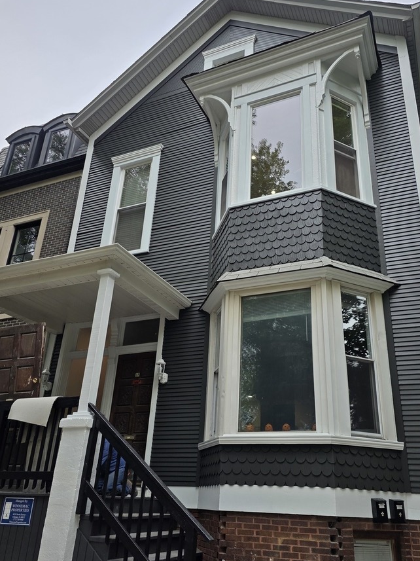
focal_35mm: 29
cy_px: 294
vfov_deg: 61.7
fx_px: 469
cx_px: 234
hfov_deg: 48.1
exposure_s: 1/1488
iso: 80
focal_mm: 6.3
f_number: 1.7
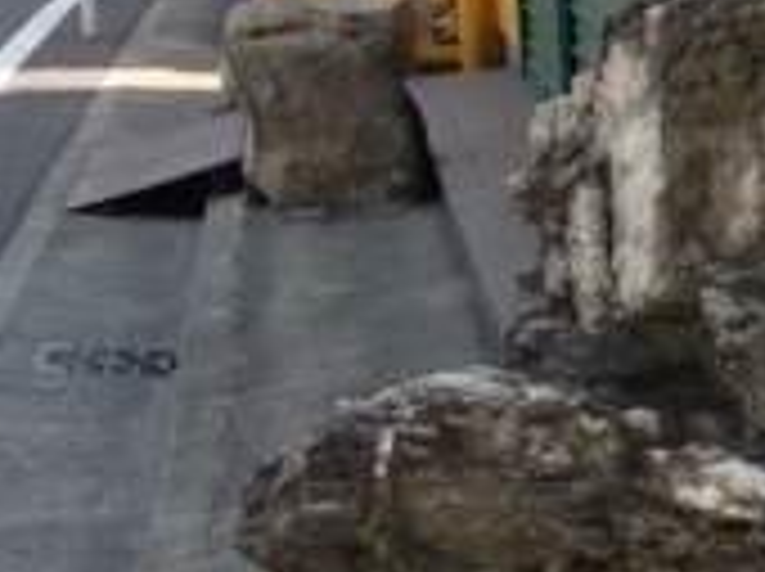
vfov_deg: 9.0
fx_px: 3641
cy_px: 315
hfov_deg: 11.0
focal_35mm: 165
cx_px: 1508
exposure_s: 1/606
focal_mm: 4.28
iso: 64
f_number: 2.4
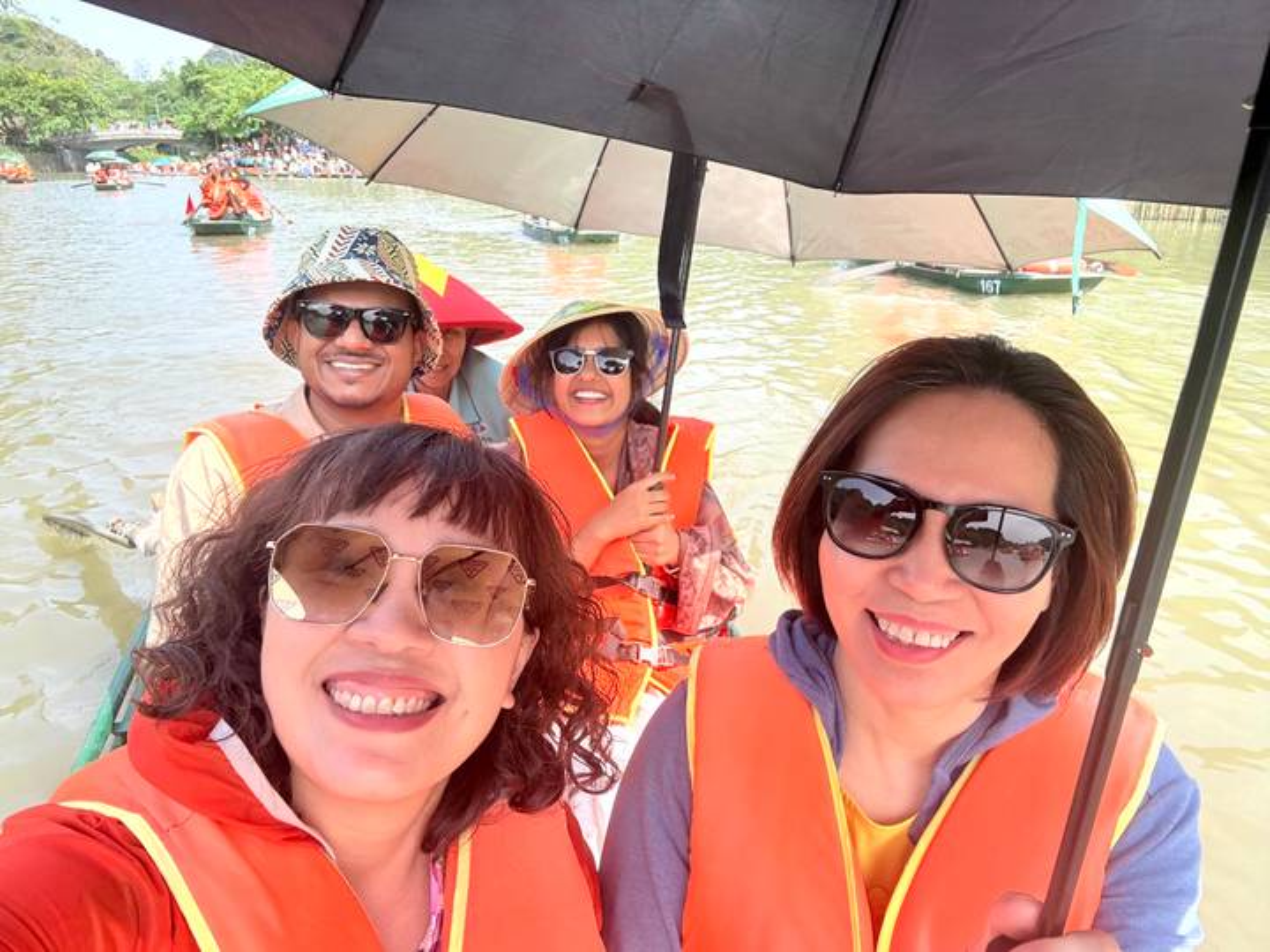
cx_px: 635
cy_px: 476
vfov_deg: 58.9
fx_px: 844
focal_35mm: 23
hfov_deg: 73.9
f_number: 1.9
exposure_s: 1/363
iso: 40
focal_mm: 2.69
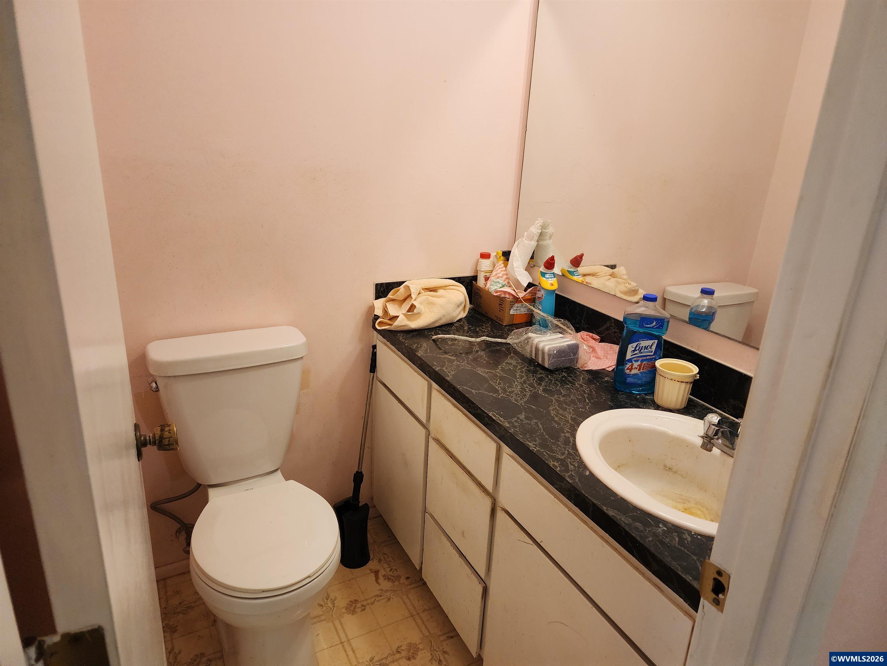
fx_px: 589
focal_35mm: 23
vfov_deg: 58.9
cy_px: 333
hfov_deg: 73.9
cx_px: 444
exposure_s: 1/120
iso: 320
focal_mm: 6.4
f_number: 1.8
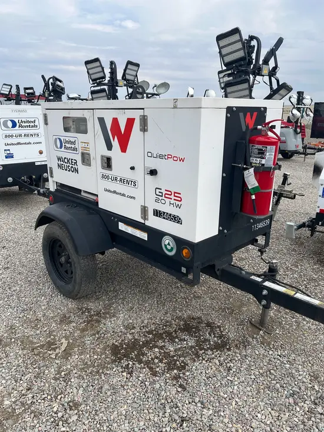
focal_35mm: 26
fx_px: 324
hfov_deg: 53.1
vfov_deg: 67.3
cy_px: 216
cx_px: 162
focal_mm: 5.1
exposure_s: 1/2825
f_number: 1.6
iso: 50
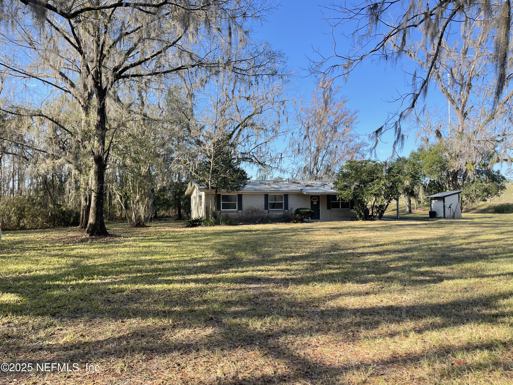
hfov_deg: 69.4
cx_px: 256
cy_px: 192
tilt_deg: +0.9
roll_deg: +0.8
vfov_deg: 54.9
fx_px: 370
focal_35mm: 25
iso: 50
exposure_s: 1/1130
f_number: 1.6
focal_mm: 5.1
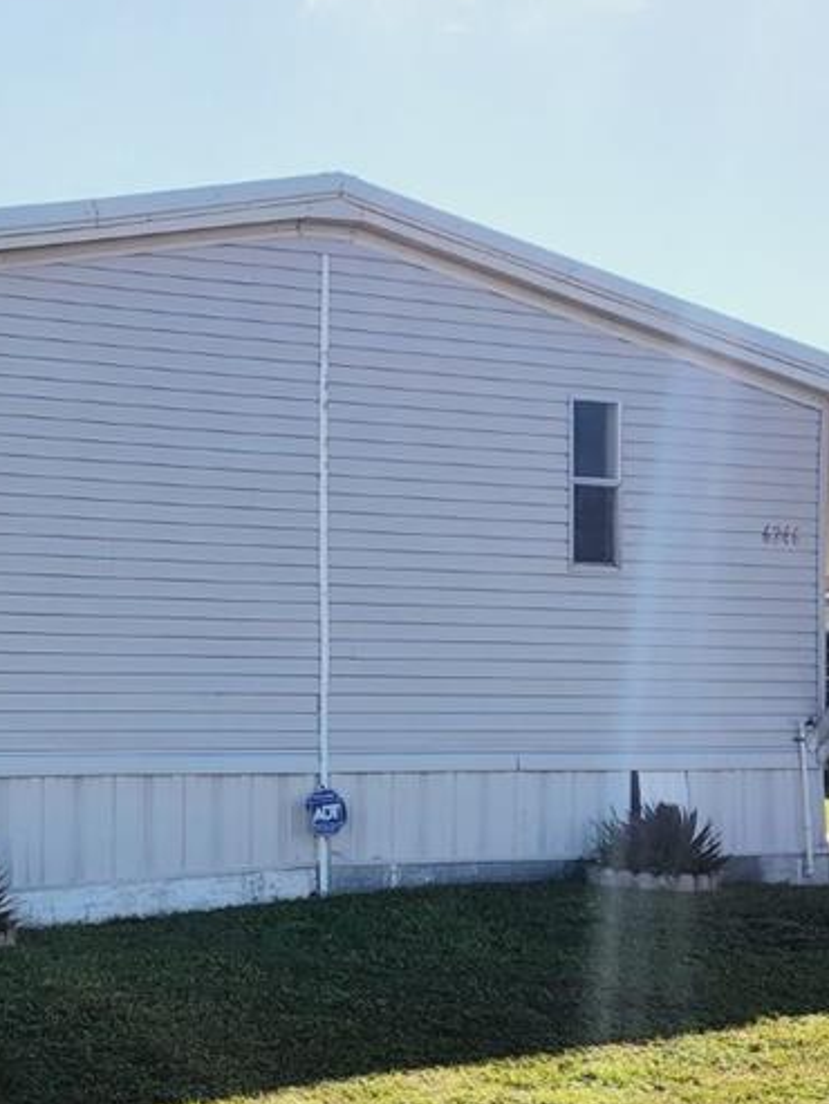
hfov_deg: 25.6
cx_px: 157
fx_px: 1787
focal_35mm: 56
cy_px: 735
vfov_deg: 34.0
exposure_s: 1/2105
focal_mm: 5.4
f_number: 1.8
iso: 20
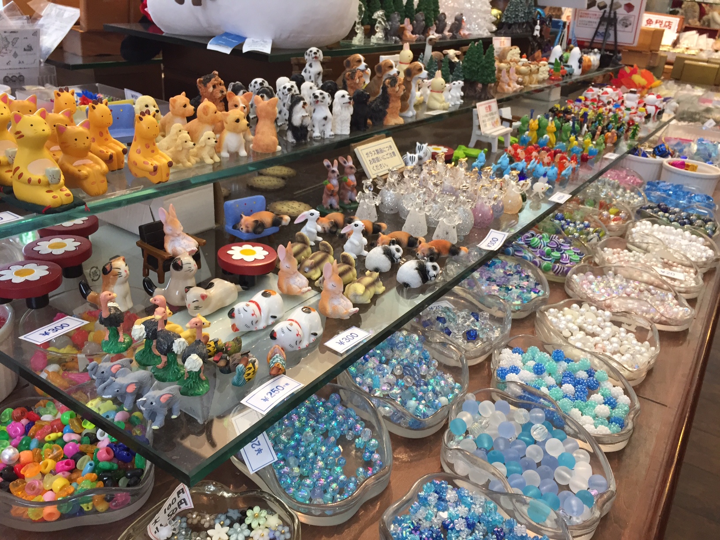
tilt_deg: -24.0
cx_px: 360
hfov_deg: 61.7
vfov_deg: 48.2
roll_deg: -3.7
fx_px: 603
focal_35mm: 29
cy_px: 270
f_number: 2.2
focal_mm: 4.15
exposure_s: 1/30
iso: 80
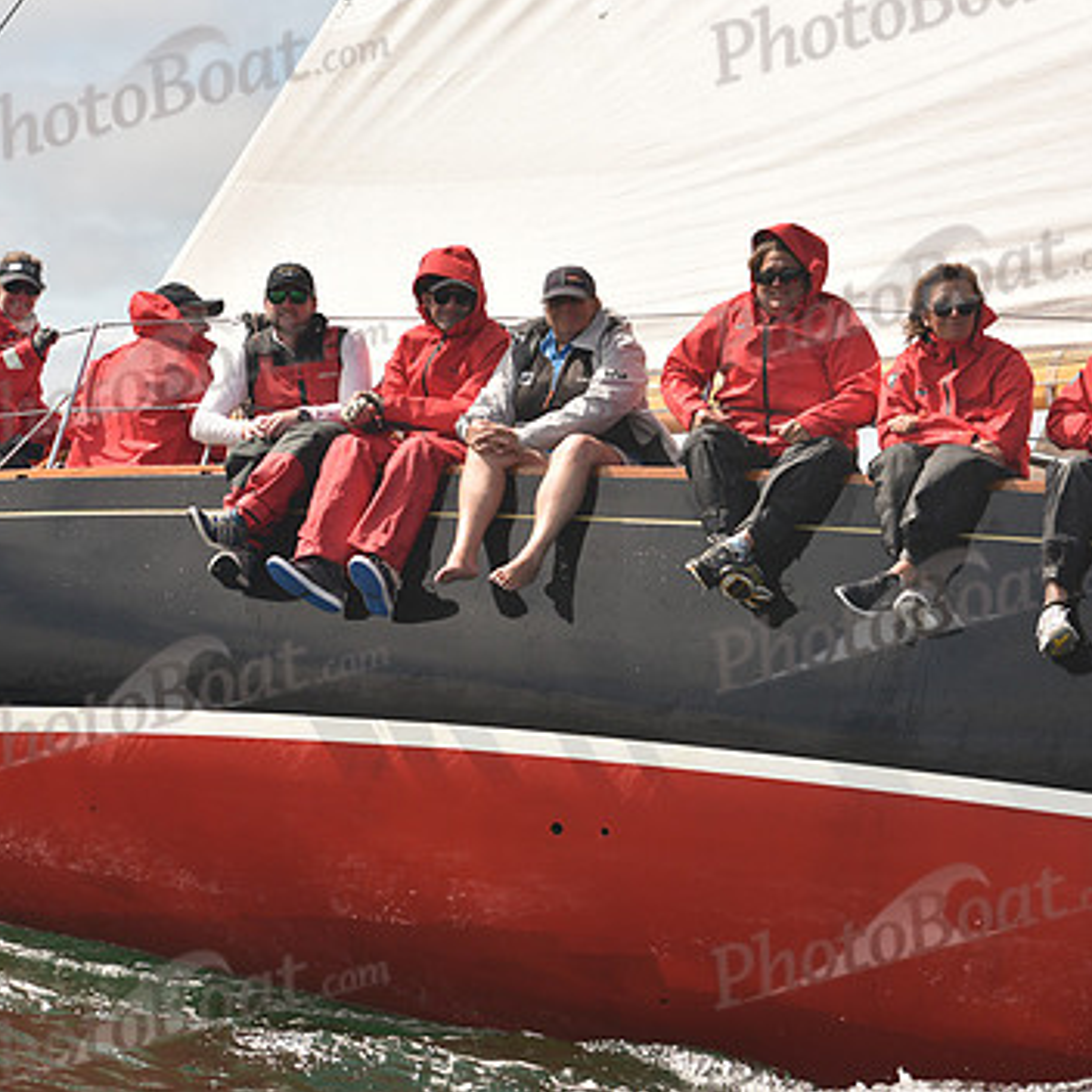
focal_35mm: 98
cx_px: 552
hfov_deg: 17.7
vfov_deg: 17.7
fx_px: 3498
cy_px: 495
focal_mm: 70
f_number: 4.5
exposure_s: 1/1250
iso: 320
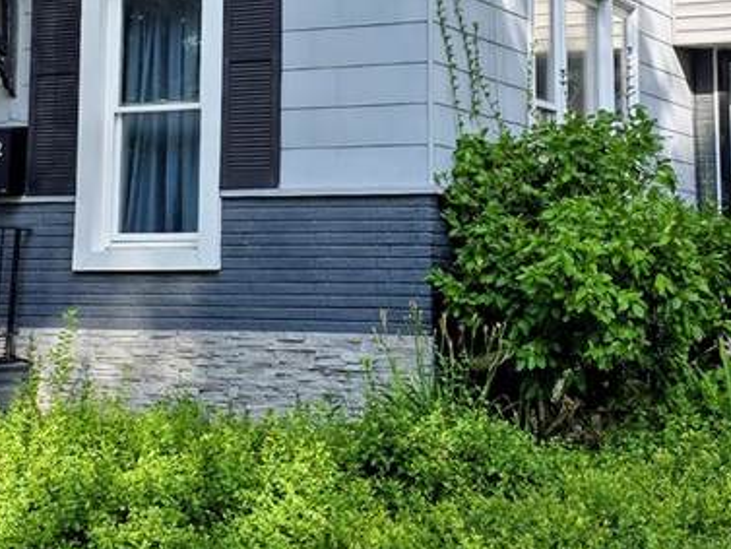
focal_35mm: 78
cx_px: 347
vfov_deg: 18.6
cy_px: 58
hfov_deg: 25.0
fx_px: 1648
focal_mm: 6.3
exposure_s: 1/405
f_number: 1.7
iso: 12
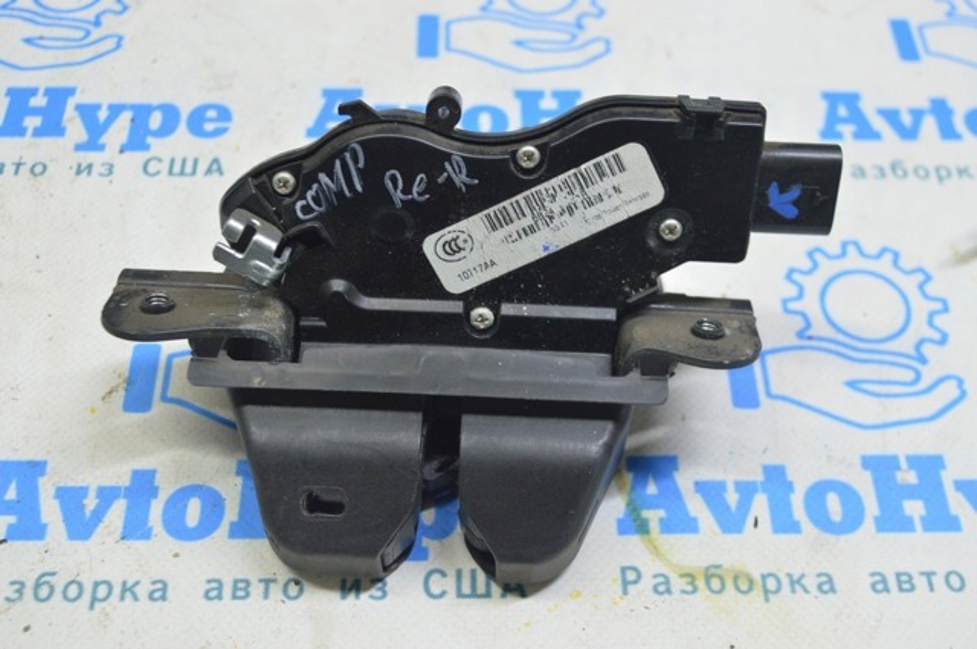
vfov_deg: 28.9
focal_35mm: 46
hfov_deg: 42.4
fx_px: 1260
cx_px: 488
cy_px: 324
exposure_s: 1/15
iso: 400
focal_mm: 31
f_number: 5.6
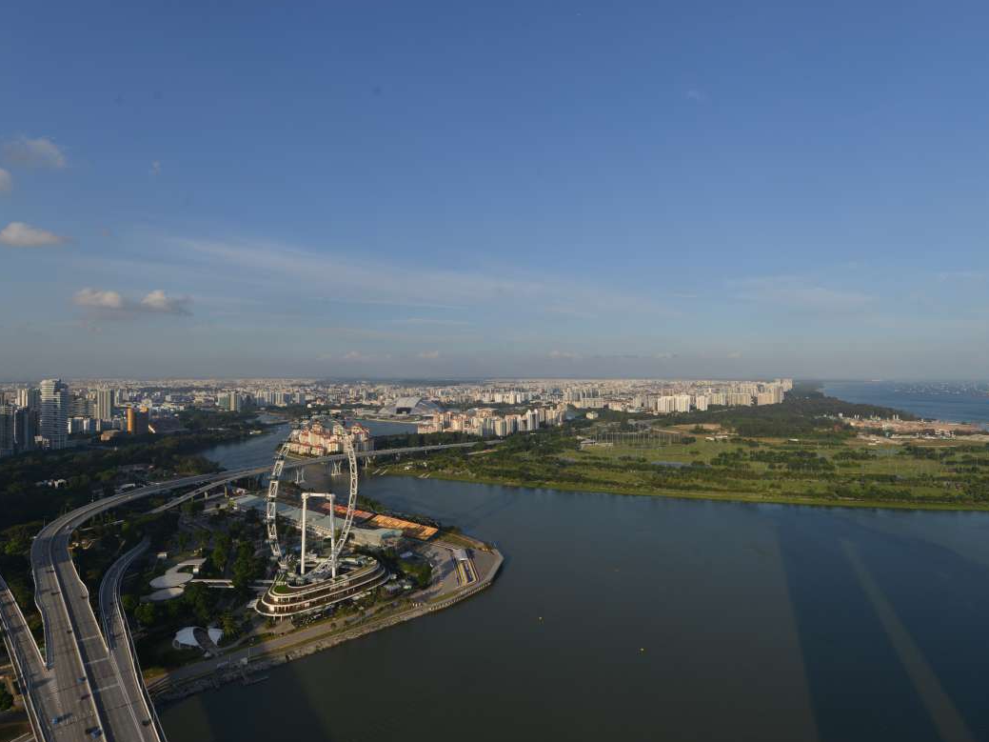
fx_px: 571
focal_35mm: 20
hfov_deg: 81.7
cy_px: 374
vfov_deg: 66.0
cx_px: 522
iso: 100
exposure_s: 1/250
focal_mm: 18
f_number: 8
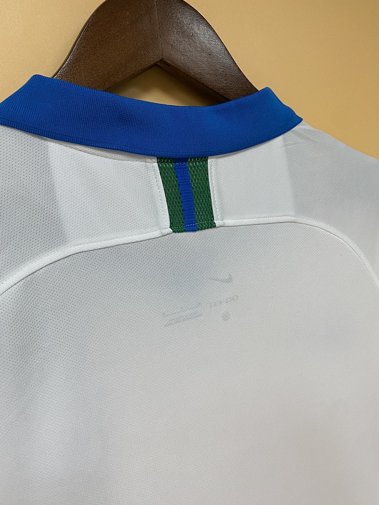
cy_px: 252
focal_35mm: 26
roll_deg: +4.9
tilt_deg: -4.1
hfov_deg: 53.1
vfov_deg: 67.3
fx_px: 380
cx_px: 190
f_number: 1.8
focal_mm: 4.25
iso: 125
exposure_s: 1/50
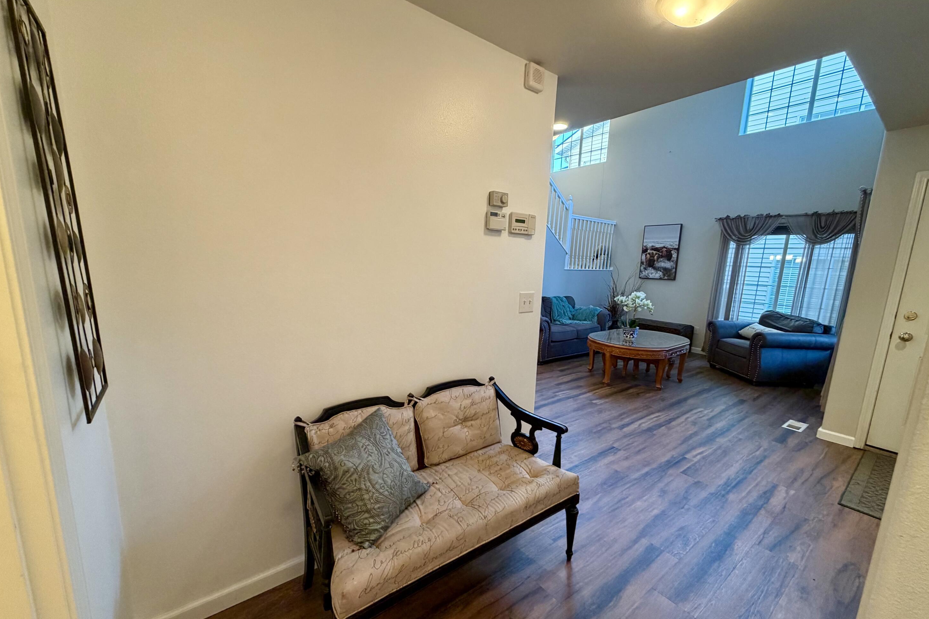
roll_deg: -1.9
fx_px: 387
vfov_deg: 77.2
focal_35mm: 15
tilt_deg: -10.2
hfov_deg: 100.4
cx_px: 467
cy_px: 329
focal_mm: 2.22
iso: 250
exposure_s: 1/60
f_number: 2.2
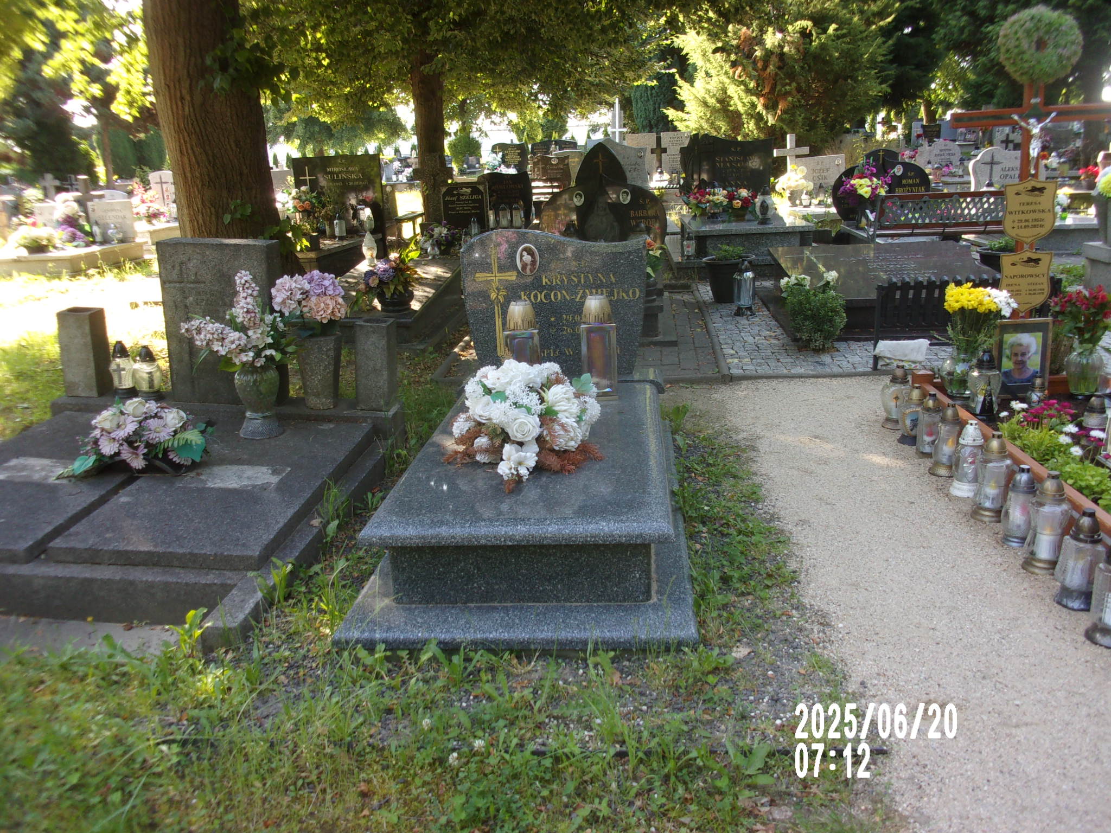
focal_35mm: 28
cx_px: 556
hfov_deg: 63.4
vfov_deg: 49.7
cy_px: 416
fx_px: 899
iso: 80
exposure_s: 1/45
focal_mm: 5.1
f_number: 3.9
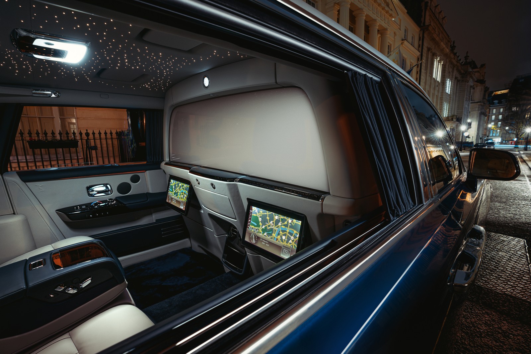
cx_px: 266
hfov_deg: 96.7
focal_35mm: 16
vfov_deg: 73.8
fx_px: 236
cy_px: 177
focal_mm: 16
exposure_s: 10
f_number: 9
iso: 100
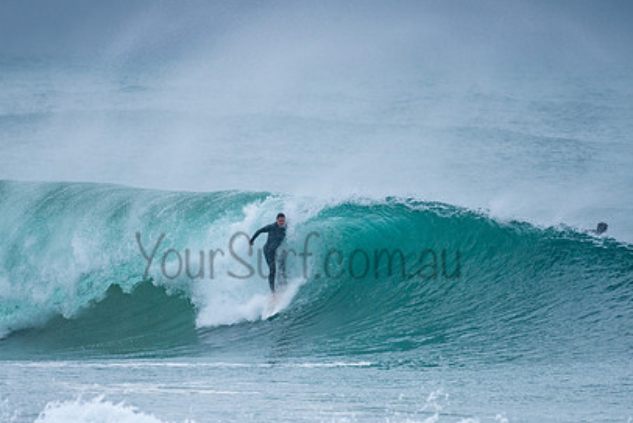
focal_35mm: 715
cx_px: 296
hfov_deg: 2.9
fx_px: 12576
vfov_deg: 1.9
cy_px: 243
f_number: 5.6
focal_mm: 500
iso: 250
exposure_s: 1/1000
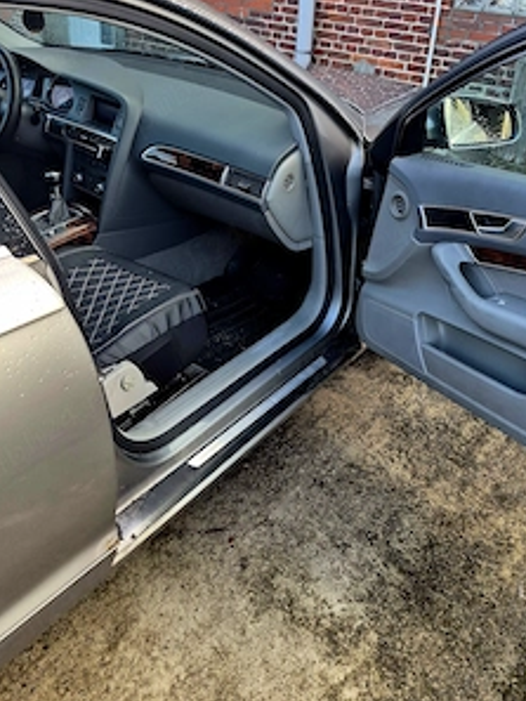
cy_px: 295
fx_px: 628
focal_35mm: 31
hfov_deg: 45.4
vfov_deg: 58.0
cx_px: 290
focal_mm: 5.4
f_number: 1.8
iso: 40
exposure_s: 1/182
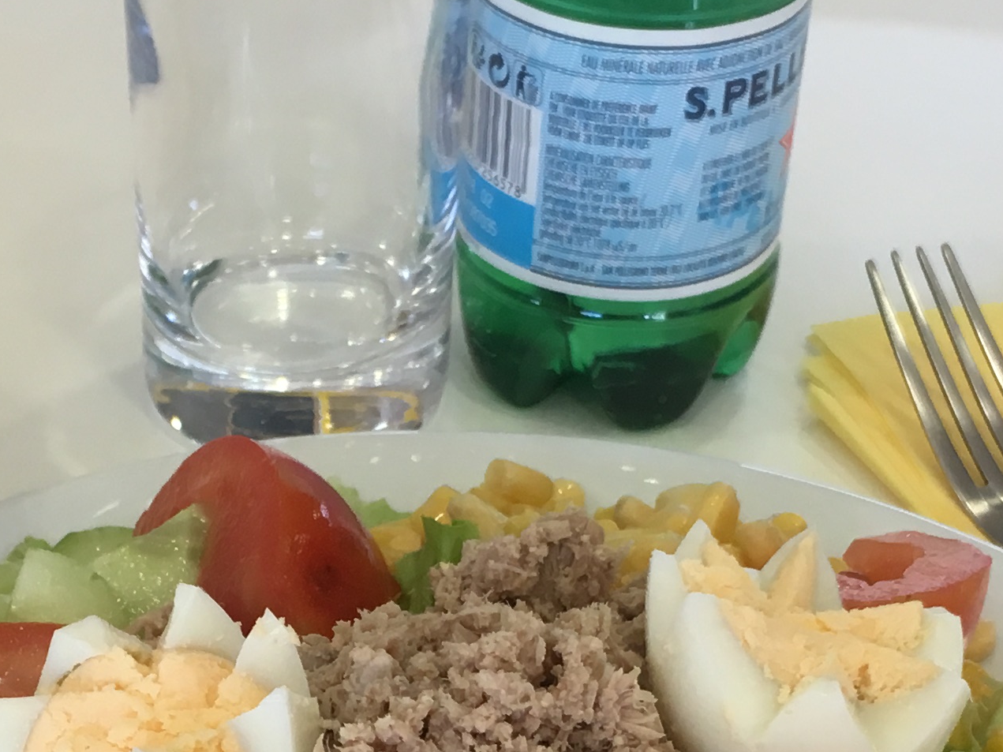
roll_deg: -0.7
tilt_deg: -42.0
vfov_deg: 15.6
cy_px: 848
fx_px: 2665
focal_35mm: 92
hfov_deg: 21.3
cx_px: 369
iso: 25
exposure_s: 1/33
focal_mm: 4.15
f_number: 2.2
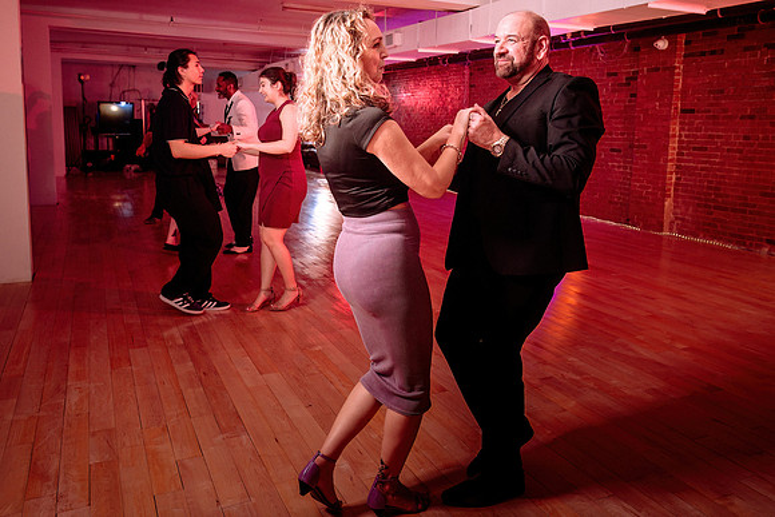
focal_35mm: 29
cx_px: 388
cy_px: 201
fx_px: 633
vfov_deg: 44.2
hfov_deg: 63.0
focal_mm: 24
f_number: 4
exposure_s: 1/160
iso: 640
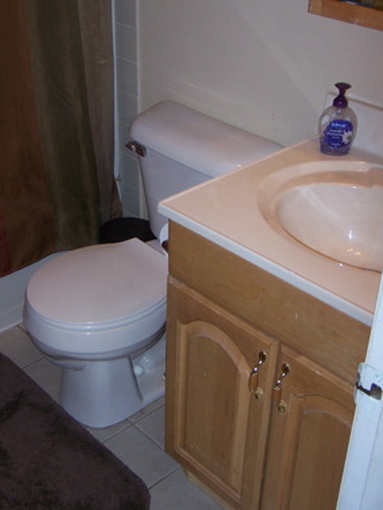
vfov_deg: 39.4
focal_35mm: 48
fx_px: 708
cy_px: 193
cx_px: 161
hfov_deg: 30.2
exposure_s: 1/60
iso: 140
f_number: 2.8
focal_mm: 6.3
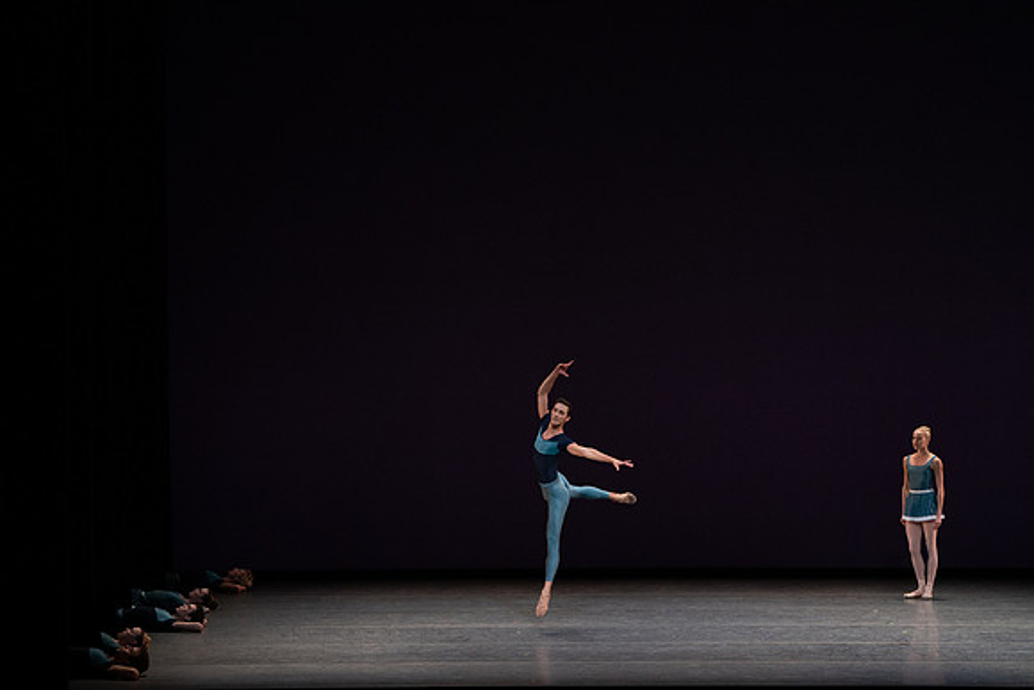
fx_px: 4194
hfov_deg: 14.1
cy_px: 345
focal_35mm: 146
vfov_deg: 9.4
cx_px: 517
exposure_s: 1/400
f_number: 8
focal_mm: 146
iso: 5000
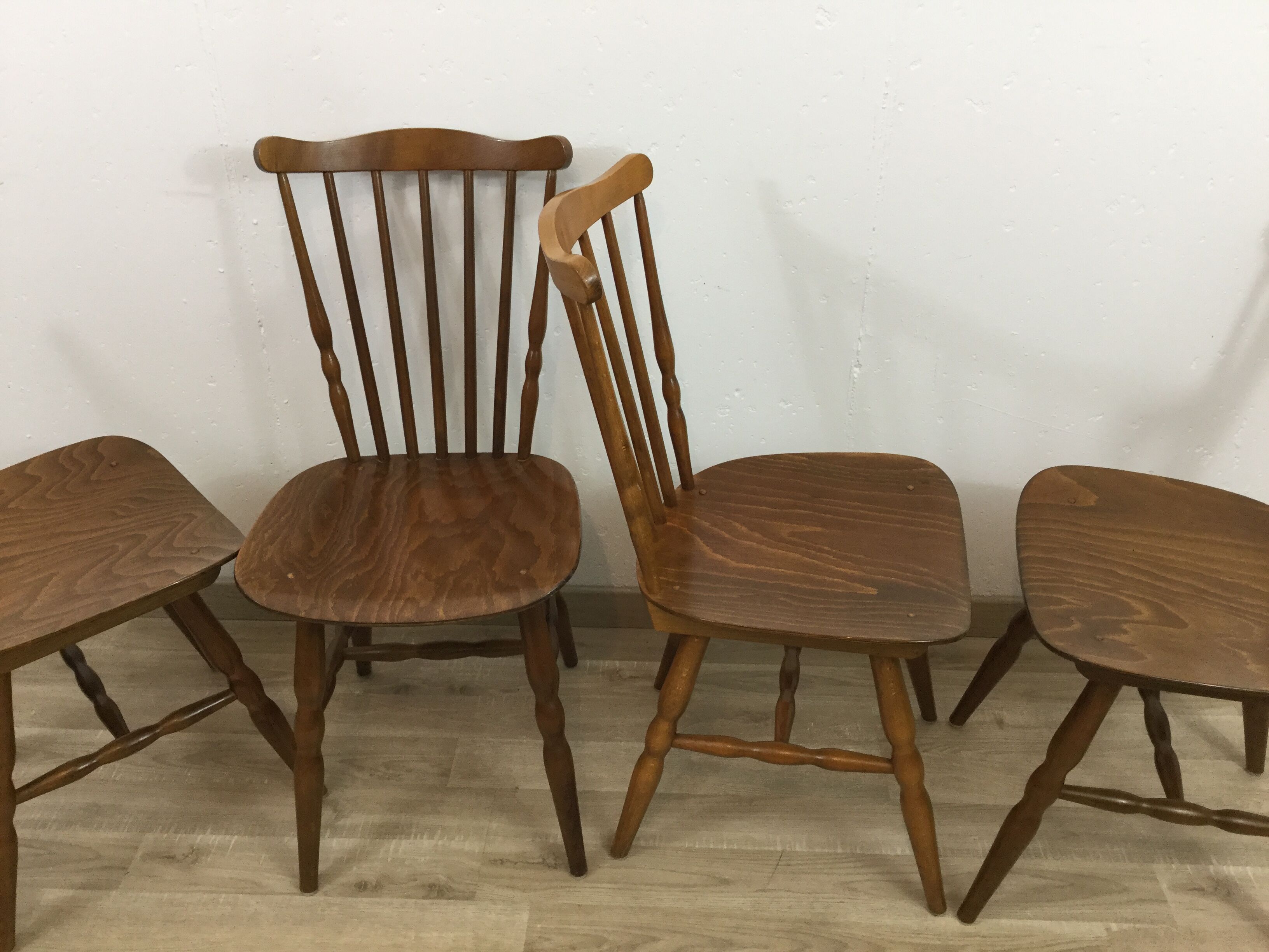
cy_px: 476
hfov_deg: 58.4
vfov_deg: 45.4
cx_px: 634
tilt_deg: -35.3
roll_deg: -3.2
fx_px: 1136
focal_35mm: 31
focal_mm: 3.3
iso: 100
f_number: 2.4
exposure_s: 1/33
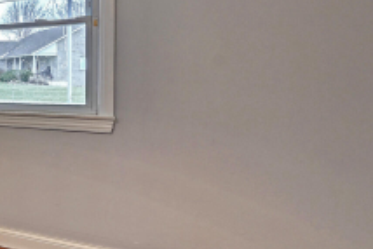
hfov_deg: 24.6
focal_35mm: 49
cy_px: 87
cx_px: -249
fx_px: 508
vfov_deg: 27.4
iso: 320
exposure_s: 1/2.5
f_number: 8
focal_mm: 14
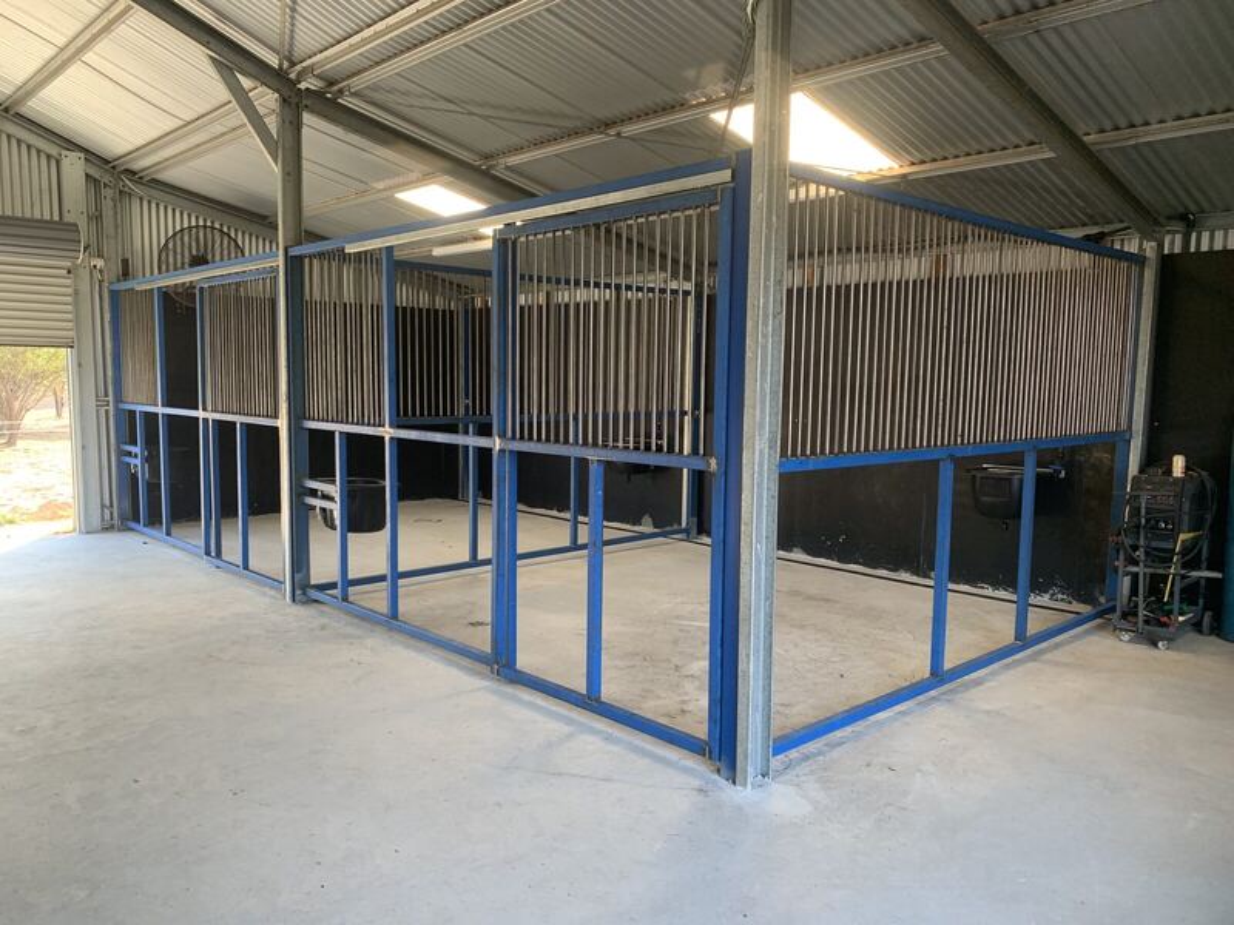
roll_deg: -2.5
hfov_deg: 67.3
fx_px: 927
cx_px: 617
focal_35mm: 26
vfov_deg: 53.1
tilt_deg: -3.5
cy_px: 462
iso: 100
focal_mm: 4.25
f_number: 1.8
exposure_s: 1/110
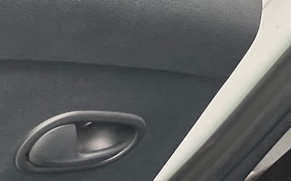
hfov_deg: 15.6
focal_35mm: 128
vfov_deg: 10.1
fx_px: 1015
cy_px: 188
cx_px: -74
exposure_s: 1/60
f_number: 1.6
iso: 200
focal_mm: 4.2
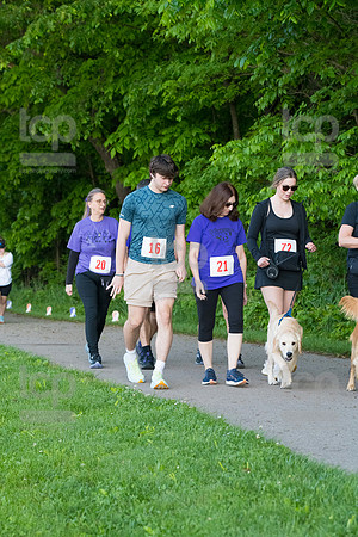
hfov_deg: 13.7
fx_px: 1492
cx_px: 179
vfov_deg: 20.4
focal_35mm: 100
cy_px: 268
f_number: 5.6
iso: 4000
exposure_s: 1/1600
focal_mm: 100
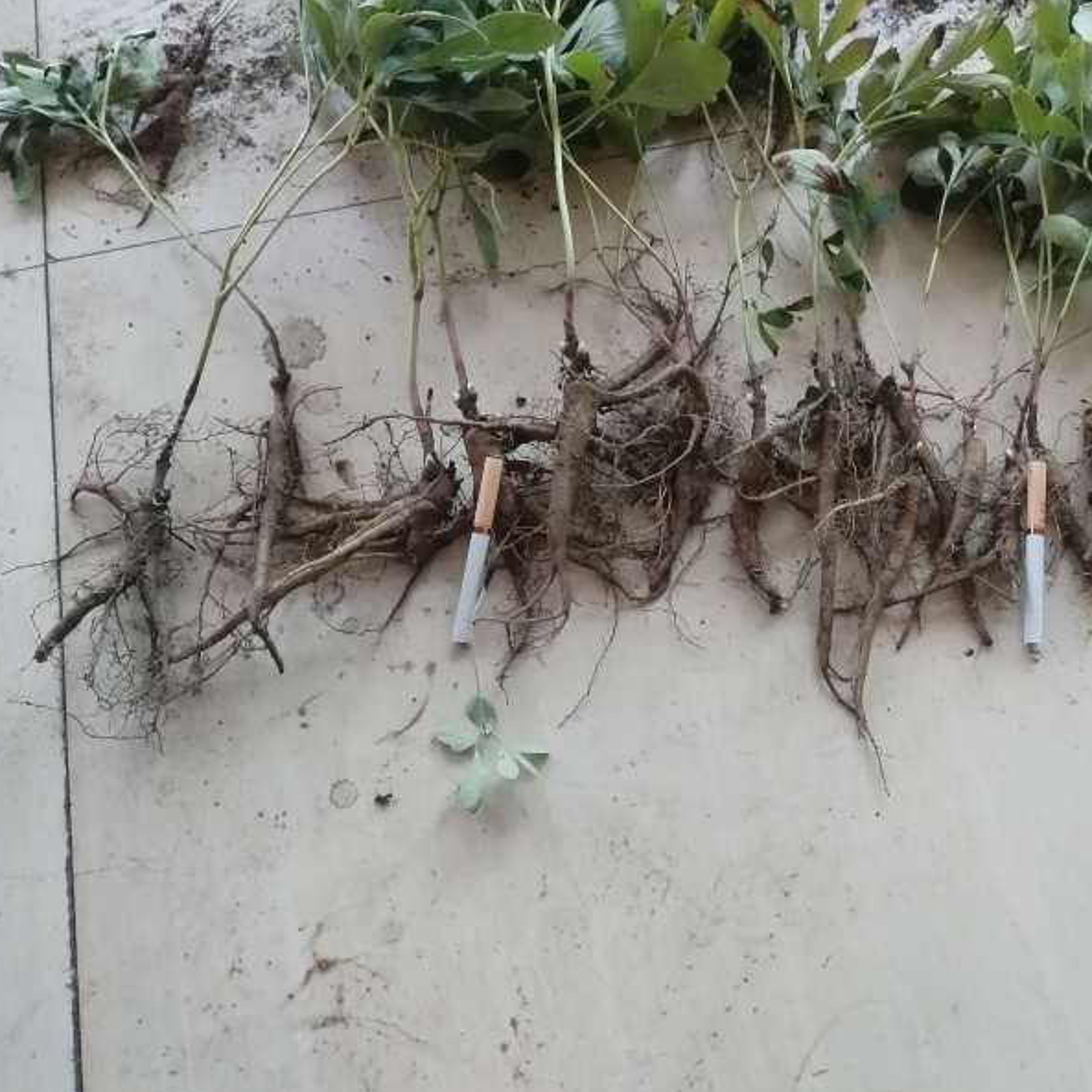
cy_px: 551
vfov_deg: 52.5
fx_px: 1106
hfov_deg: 52.0
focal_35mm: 31
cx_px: 681
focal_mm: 4.25
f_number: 1.8
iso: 757
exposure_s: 1/100
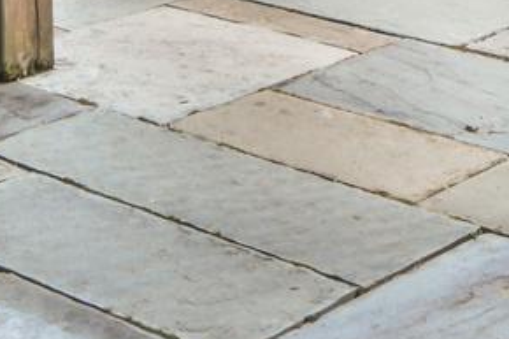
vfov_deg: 9.8
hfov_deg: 16.1
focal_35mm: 127
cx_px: 314
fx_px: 1795
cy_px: -414
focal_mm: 18
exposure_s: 1/3
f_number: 16
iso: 100
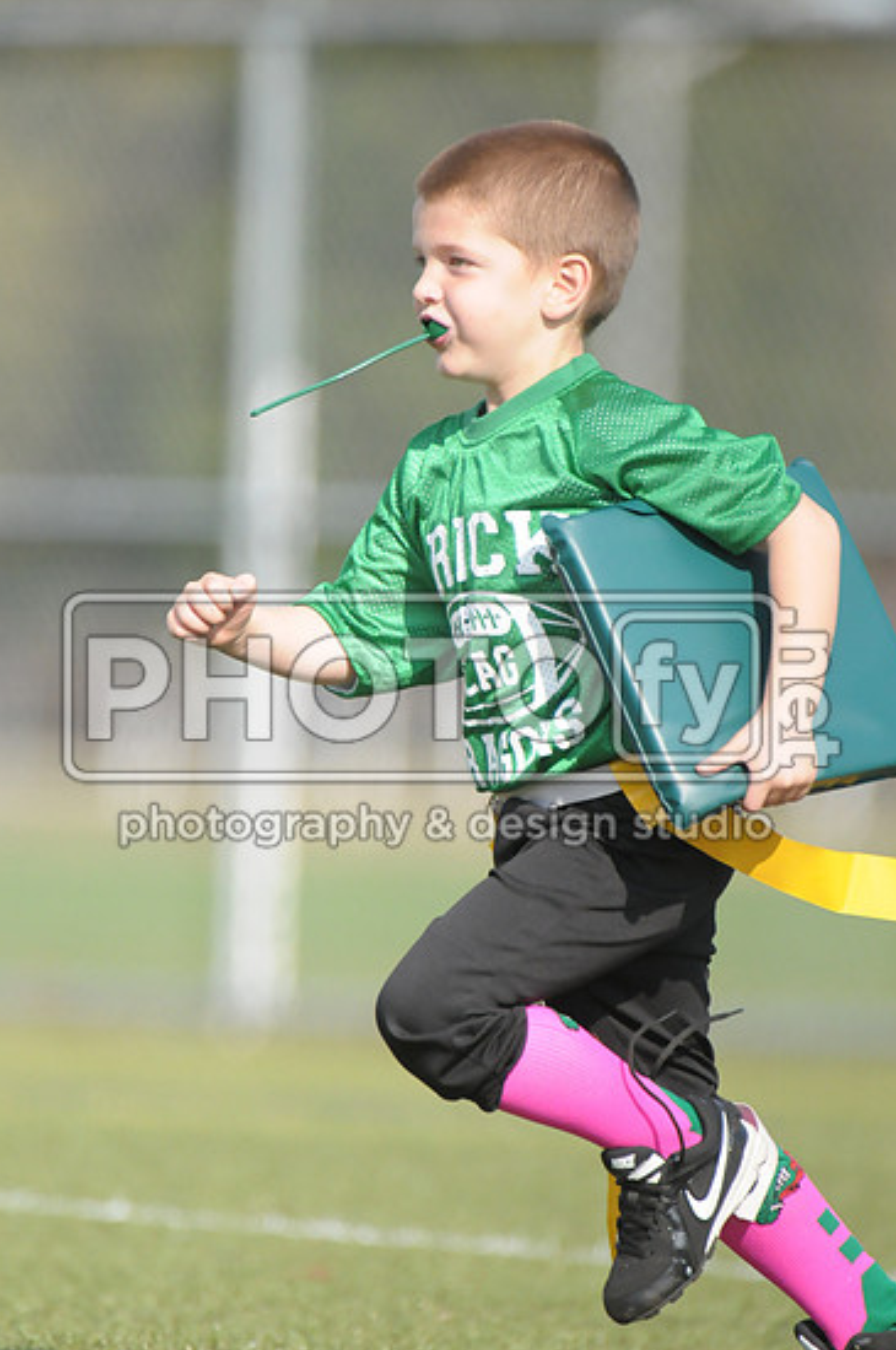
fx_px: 23705
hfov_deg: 2.2
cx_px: 433
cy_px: 707
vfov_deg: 3.3
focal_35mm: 633
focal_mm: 400
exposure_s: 1/6400
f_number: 4
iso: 1600
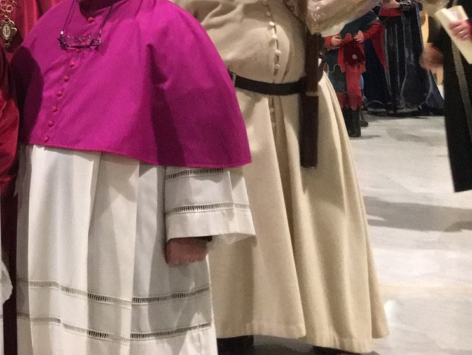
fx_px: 1091
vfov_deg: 17.3
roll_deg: -0.3
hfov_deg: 21.5
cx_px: -178
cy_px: -106
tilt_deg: +5.5
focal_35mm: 80
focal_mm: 4.15
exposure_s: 1/17
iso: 320
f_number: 2.2
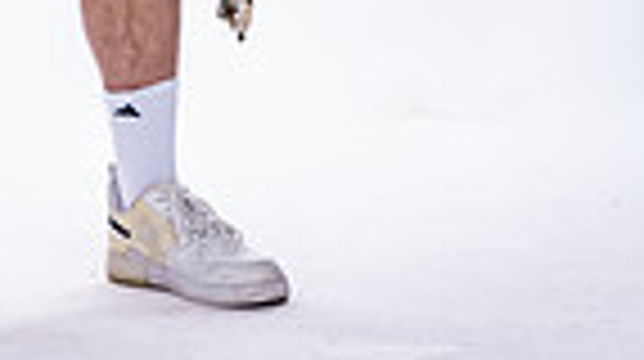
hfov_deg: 6.0
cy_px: -495
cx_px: 41
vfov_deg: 3.3
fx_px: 6088
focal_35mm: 357
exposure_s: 1/250
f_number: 5.6
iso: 800
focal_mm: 108
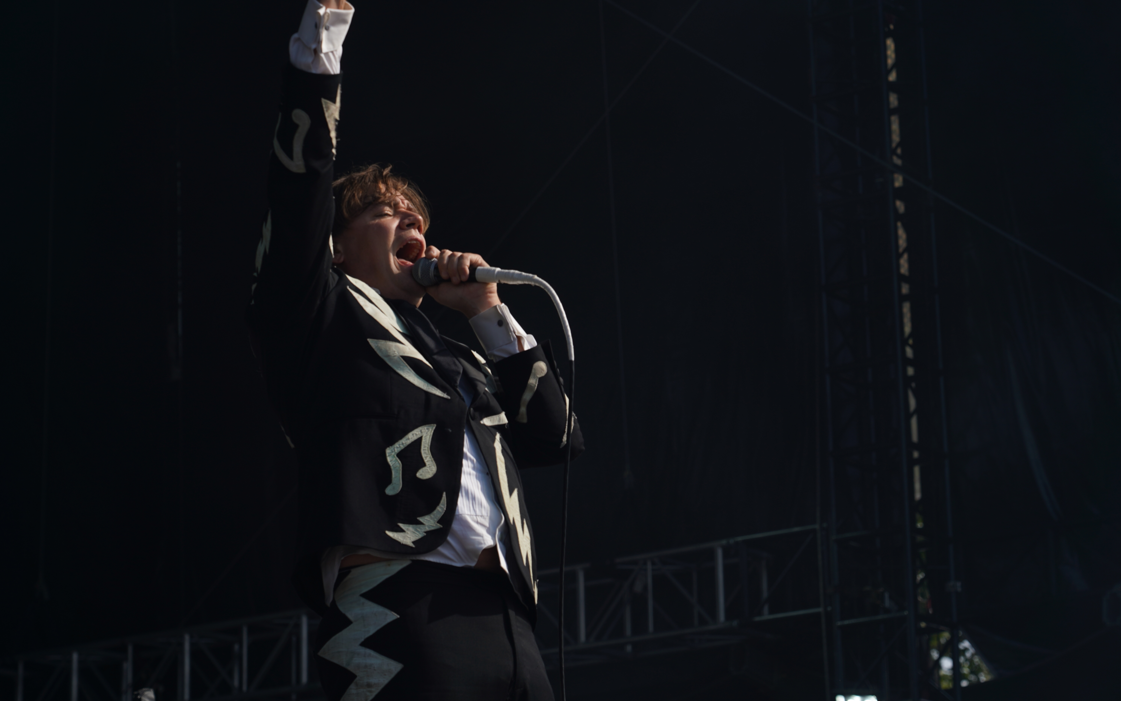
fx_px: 3300
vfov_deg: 12.1
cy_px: 326
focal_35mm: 108
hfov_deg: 19.3
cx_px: 564
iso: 100
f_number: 7.1
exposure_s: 1/400
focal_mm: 105
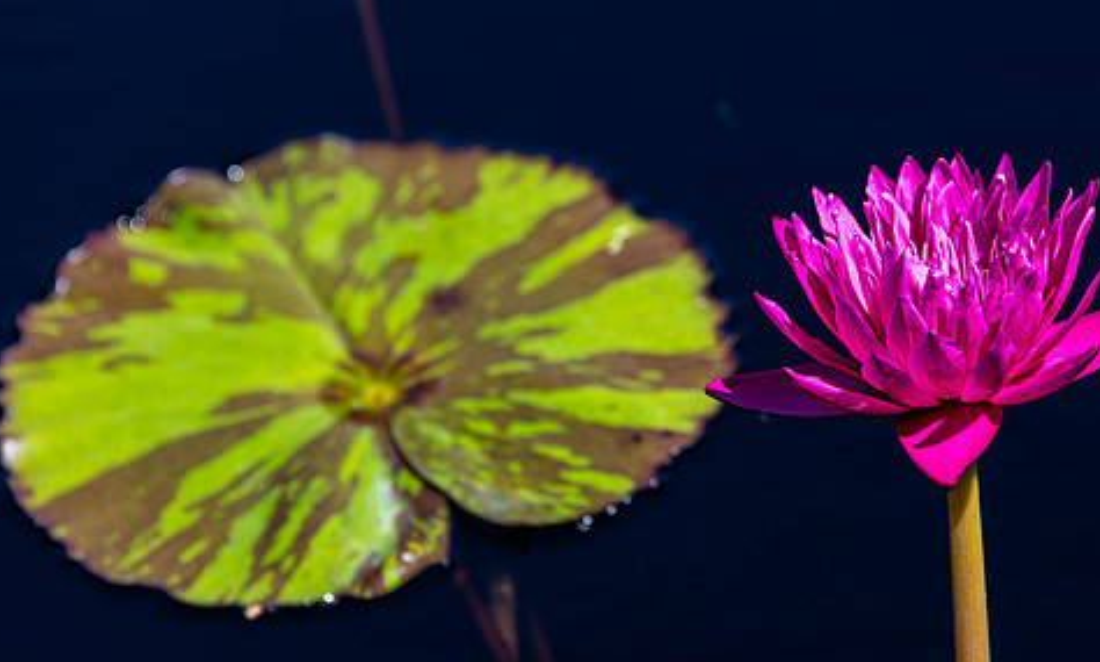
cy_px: 377
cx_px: 669
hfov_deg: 5.2
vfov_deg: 3.1
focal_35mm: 406
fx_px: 12043
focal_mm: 300
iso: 80
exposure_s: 1/160
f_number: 8
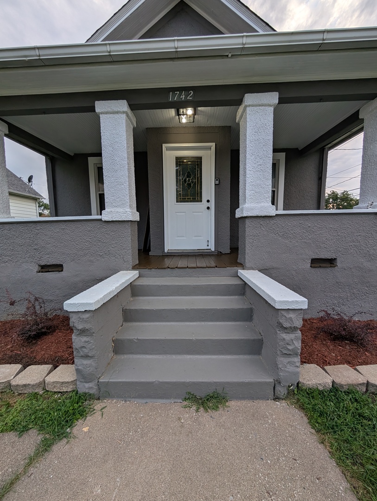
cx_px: 188
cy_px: 250
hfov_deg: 94.6
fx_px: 174
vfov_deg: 110.5
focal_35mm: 12
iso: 43
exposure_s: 1/385
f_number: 1.7
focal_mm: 2.02
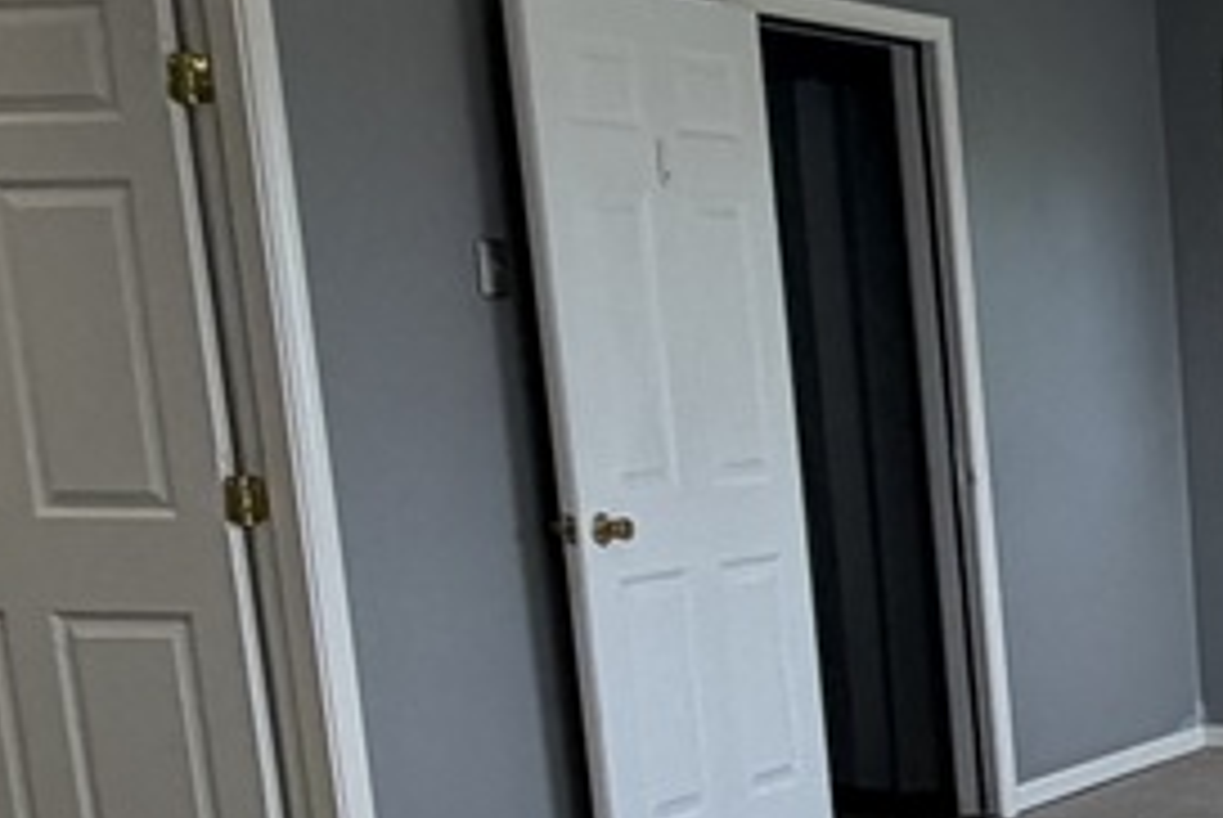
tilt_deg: -12.0
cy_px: 827
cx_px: 2037
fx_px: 2619
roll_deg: -0.9
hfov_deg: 20.6
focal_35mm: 77
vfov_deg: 17.3
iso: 50
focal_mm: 2.22
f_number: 2.2
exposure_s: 1/195
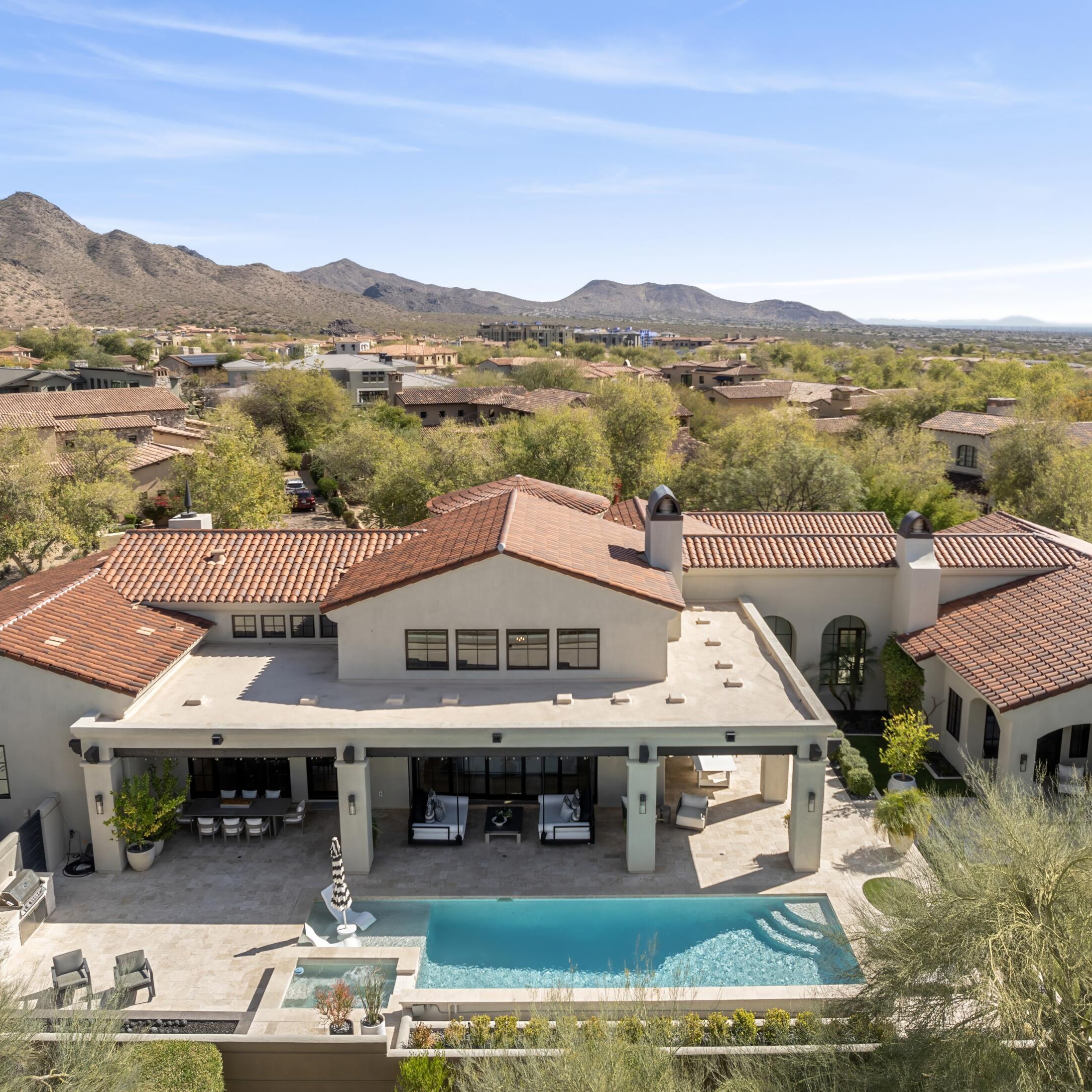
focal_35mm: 29
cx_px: 559
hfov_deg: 55.6
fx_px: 1035
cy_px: 534
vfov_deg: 55.6
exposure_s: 1/1250
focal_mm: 12.3
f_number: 2.8
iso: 110
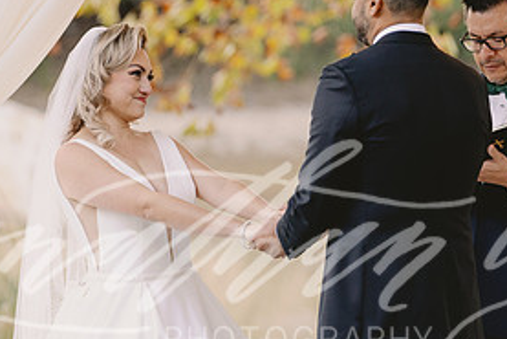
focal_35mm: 343
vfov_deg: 4.0
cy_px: 36
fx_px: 4833
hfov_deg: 6.0
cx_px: 256
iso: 800
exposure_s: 1/320
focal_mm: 164
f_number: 3.2
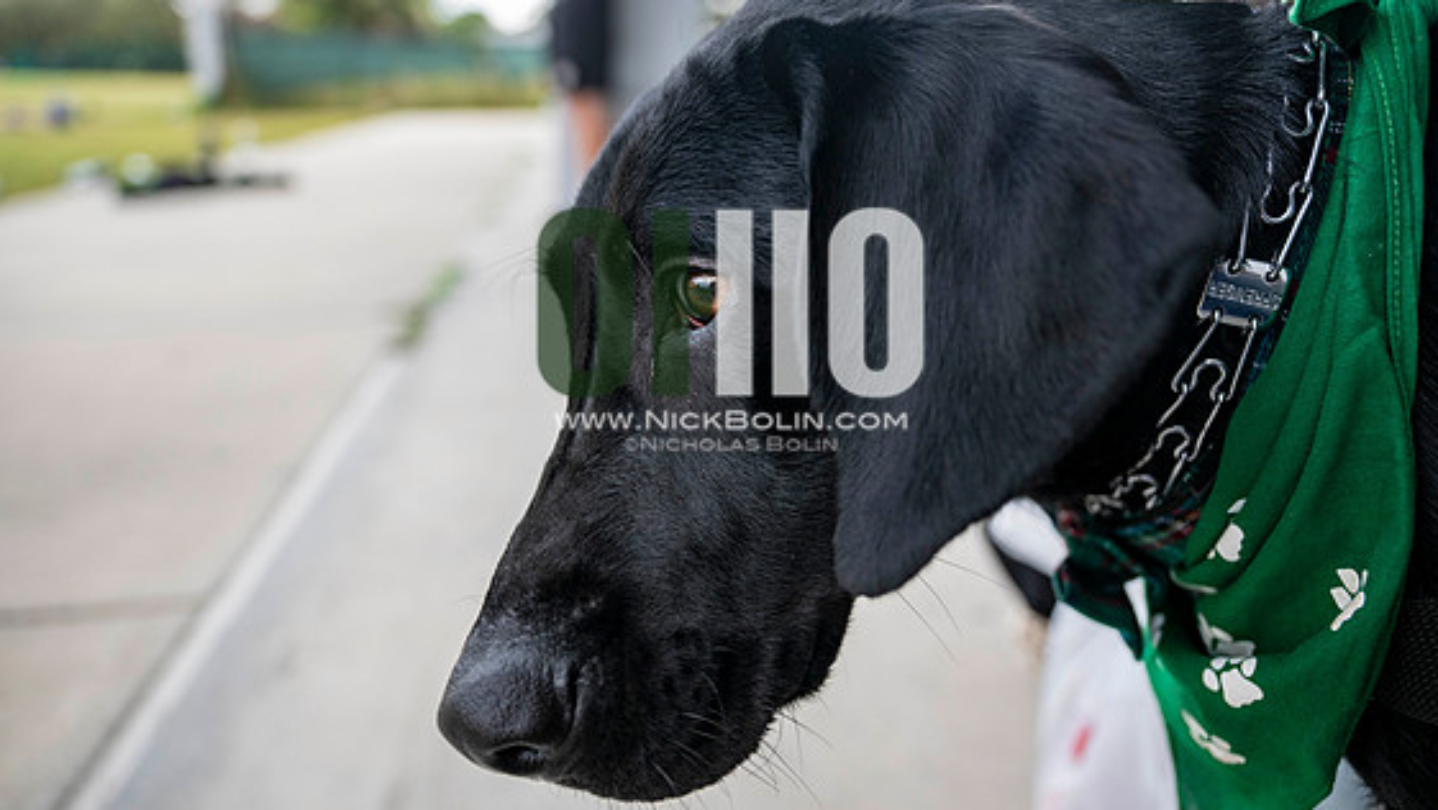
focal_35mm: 26
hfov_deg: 71.9
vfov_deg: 44.2
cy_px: 329
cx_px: 731
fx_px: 992
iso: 250
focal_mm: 24
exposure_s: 1/1250
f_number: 2.8
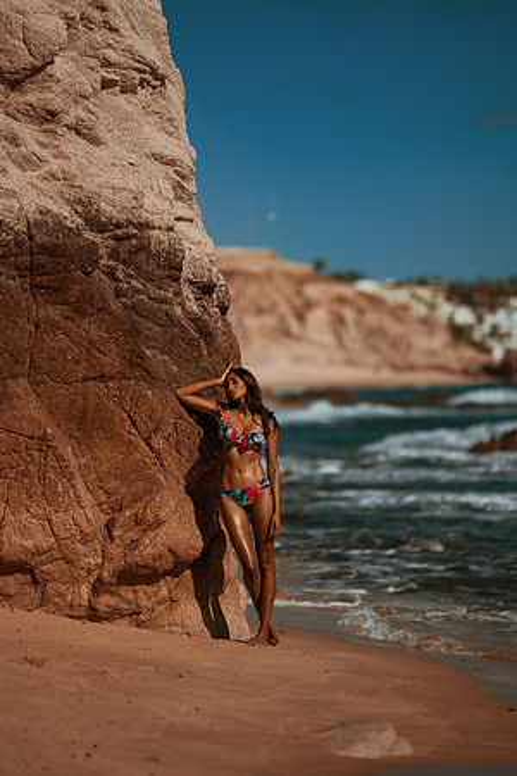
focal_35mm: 135
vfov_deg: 15.2
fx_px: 2908
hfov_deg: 10.2
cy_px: 388
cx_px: 258
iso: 64
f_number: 1.8
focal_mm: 135
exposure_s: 1/8000
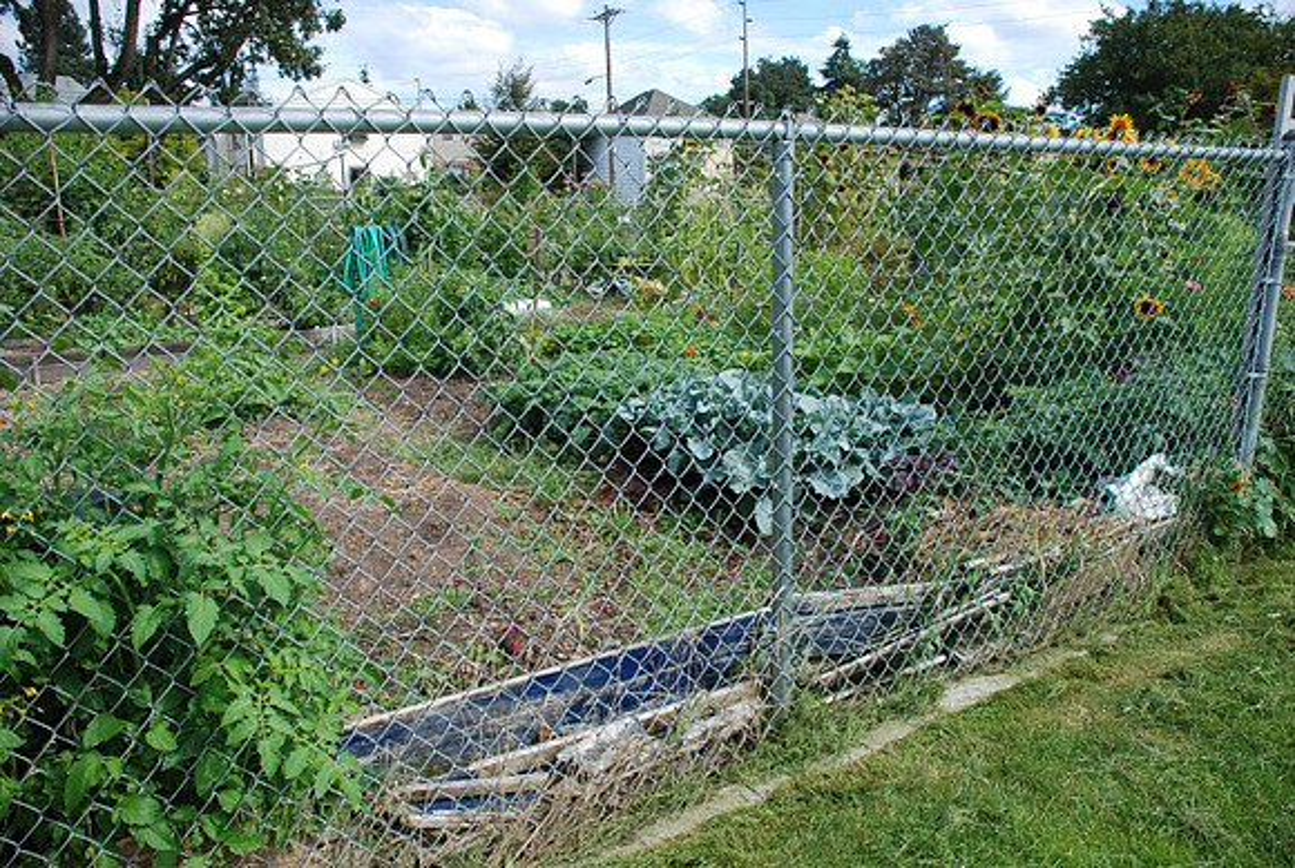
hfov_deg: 67.3
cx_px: 648
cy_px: 434
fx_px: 973
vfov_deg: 48.1
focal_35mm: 27
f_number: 4
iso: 100
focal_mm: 18
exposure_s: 1/400
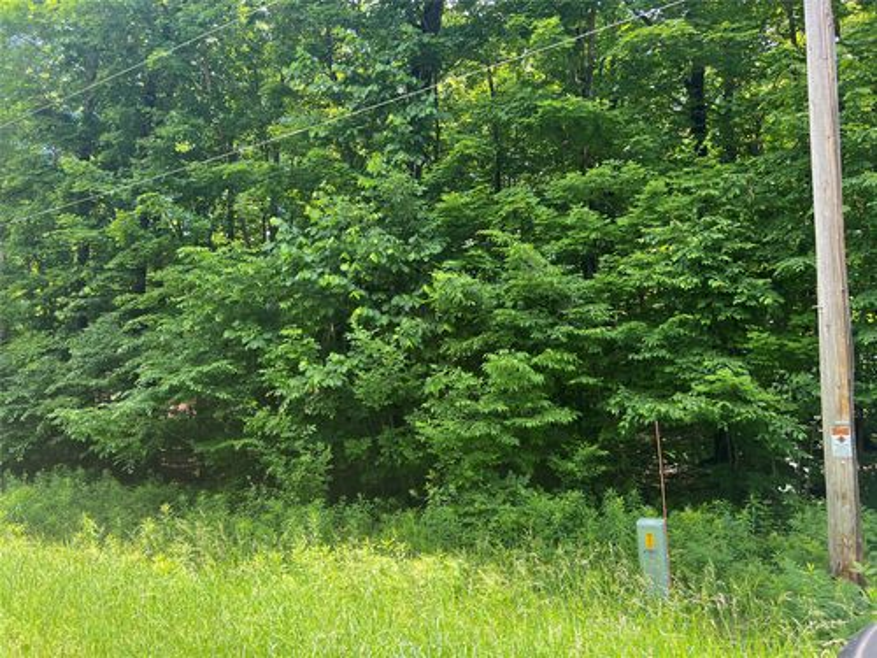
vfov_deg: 53.1
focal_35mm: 26
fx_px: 659
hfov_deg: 67.3
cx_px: 438
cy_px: 329
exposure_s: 1/324
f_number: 1.5
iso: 50
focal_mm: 5.7
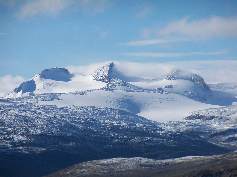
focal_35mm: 207
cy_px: 88
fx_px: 1417
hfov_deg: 9.6
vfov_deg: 7.2
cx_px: 118
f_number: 4.4
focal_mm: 36.6
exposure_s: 1/1250
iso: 80
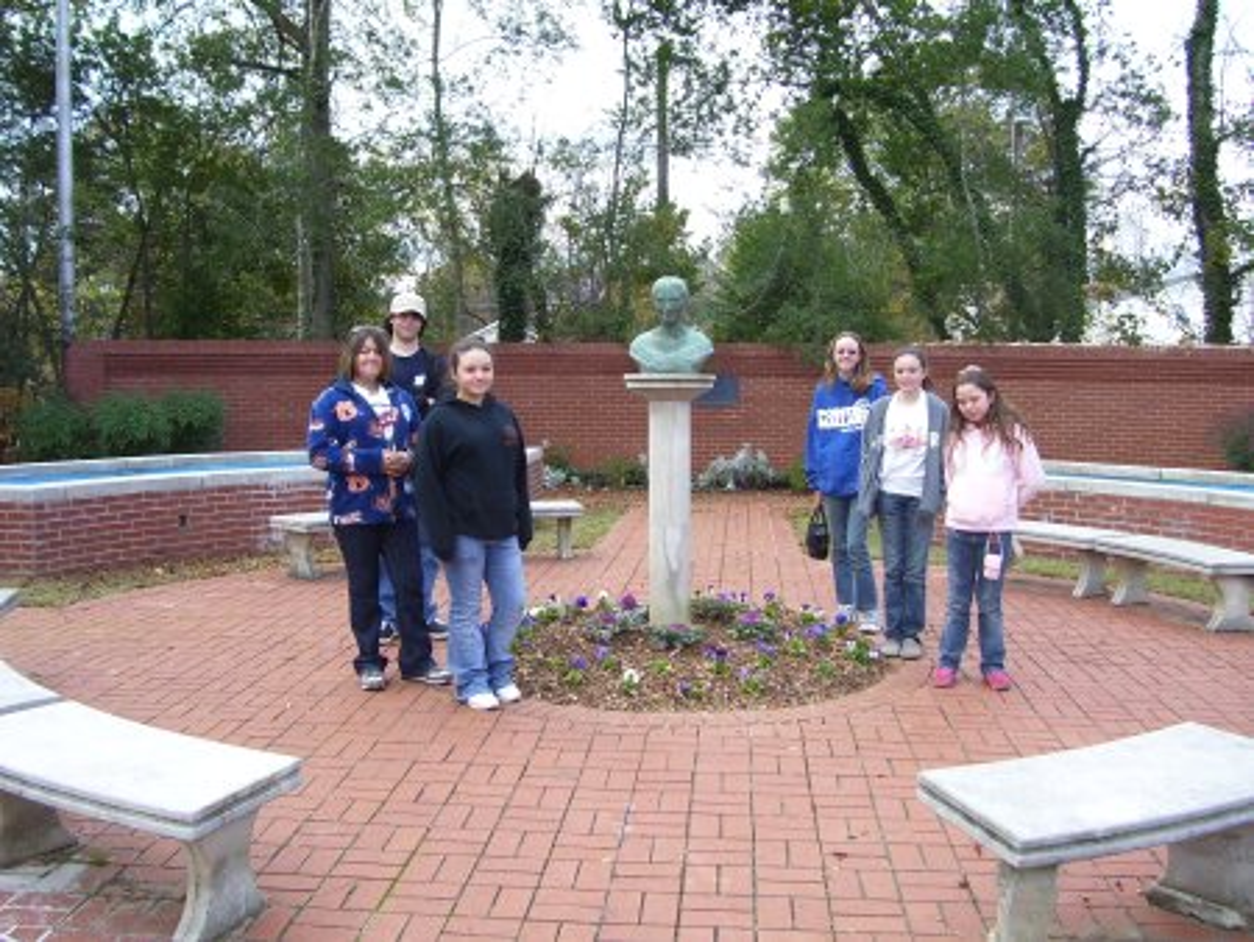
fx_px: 1232
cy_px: 471
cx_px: 627
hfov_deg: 53.9
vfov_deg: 41.8
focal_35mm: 34
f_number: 2.7
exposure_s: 1/250
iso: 80
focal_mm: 5.6
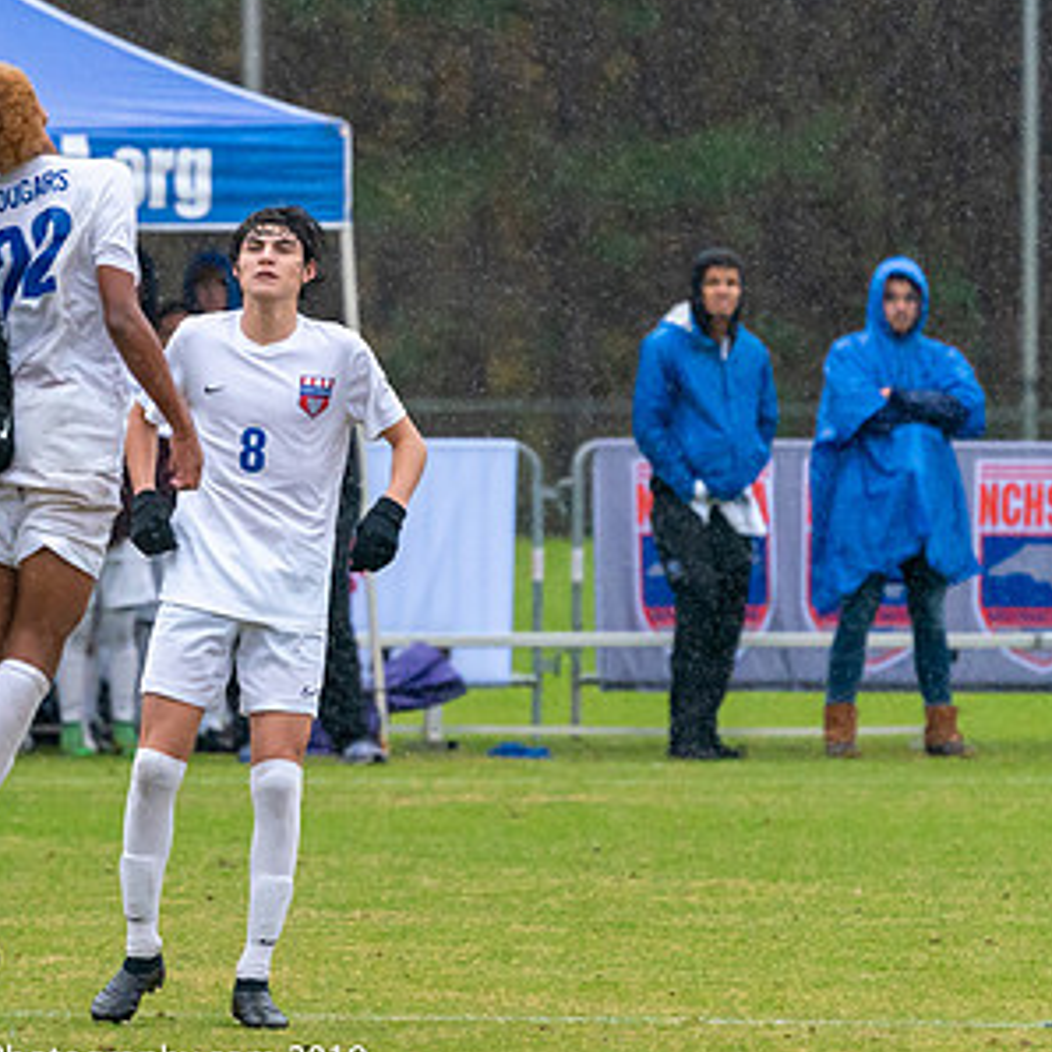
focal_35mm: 703
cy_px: 595
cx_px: 266
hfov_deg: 2.5
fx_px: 24171
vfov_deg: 2.5
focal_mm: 315
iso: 3200
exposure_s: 1/1000
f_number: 5.6
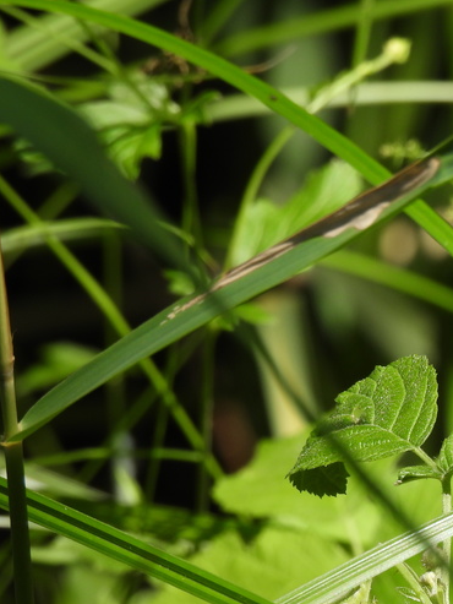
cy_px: 353
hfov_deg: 1.4
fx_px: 18104
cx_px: 521
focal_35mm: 1038
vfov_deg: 1.9
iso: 100
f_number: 5.6
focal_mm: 107
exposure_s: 1/200
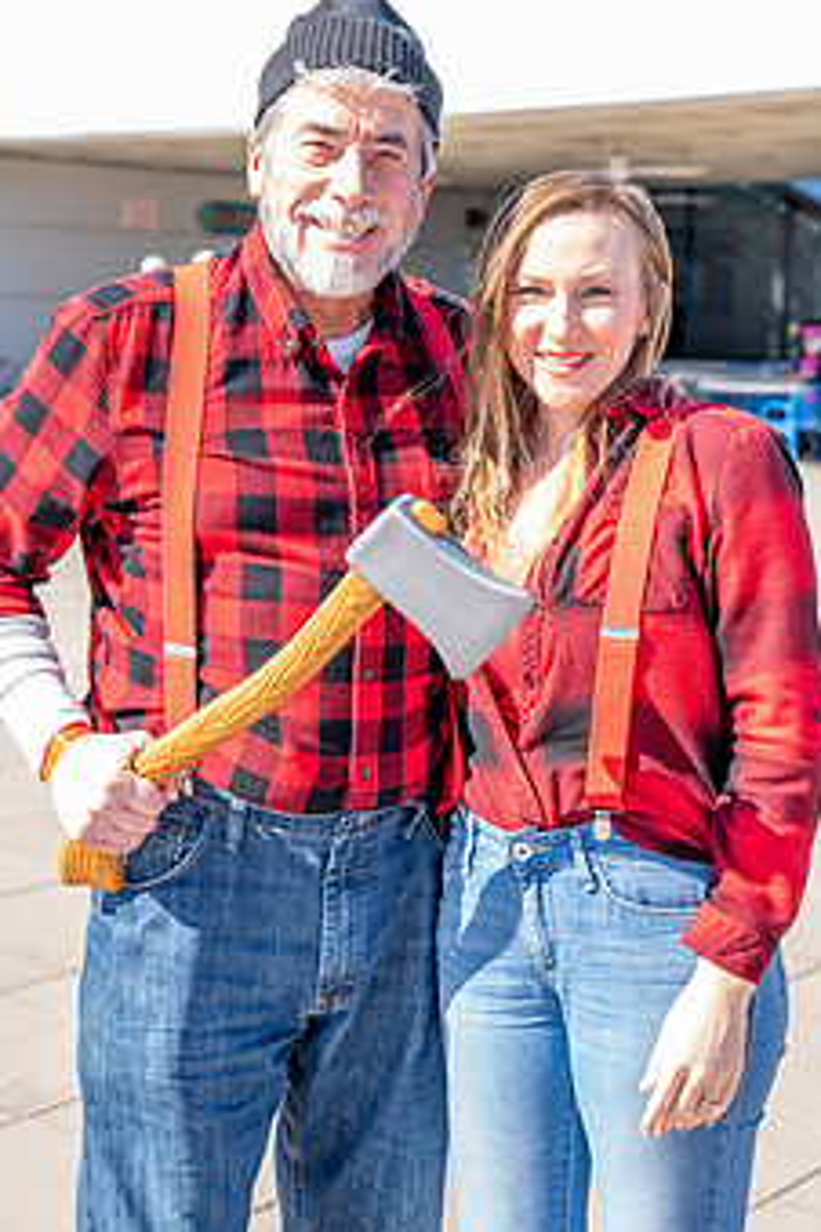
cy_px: 581
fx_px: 2223
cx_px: 458
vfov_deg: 31.0
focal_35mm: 65
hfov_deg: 20.9
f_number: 4
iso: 100
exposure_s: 1/160
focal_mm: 49
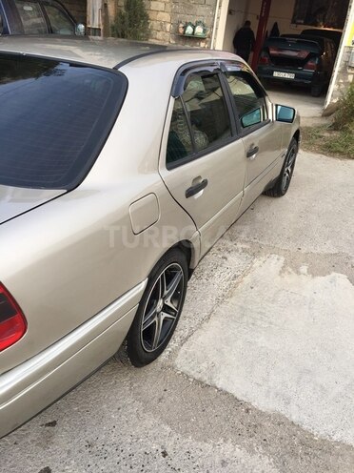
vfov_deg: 61.7
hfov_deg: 48.2
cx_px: 177
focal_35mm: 29
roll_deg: -6.8
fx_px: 395
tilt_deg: -26.0
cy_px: 236
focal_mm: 4.15
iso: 32
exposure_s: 1/102
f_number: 2.2
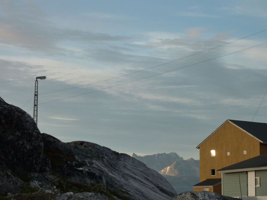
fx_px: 856
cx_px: 134
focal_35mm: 111
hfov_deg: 17.7
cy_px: 100
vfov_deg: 13.3
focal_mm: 18.2
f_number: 4.4
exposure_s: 1/125
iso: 125
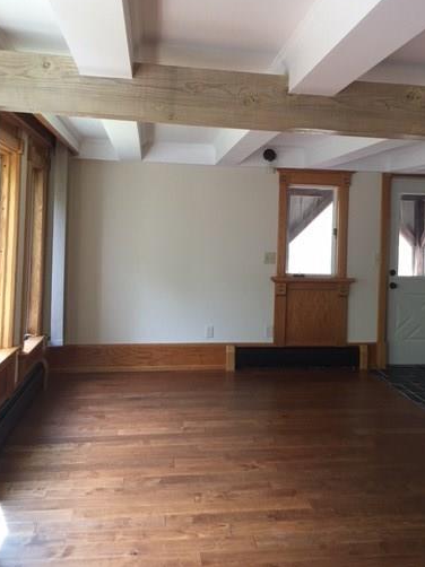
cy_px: 237
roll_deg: -1.9
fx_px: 606
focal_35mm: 37
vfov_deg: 49.9
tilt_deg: +1.2
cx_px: 259
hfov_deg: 38.4
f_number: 2.2
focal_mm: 4.15
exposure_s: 1/30
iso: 40
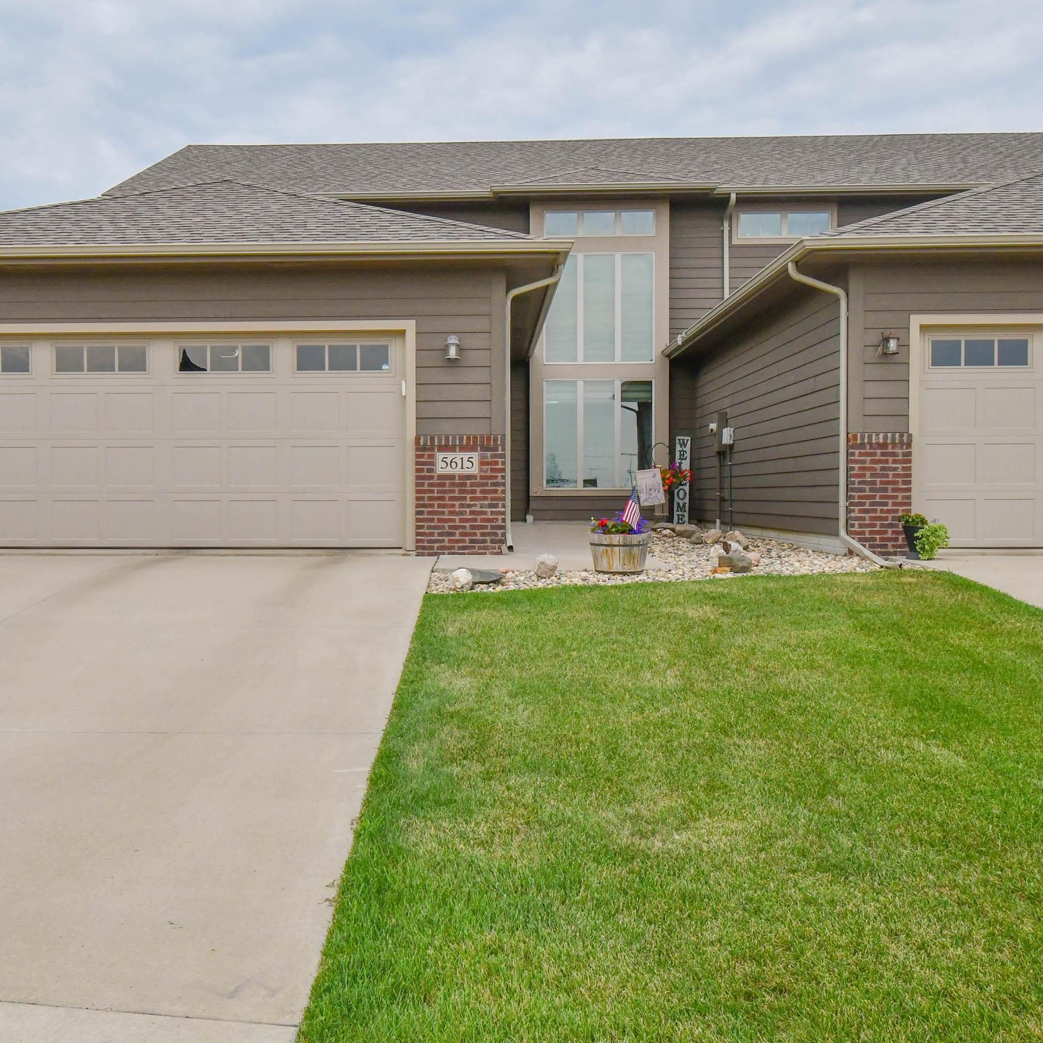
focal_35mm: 35
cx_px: 434
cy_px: 521
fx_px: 1193
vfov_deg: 47.2
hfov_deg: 47.0
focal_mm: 18
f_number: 16
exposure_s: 1/1000
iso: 1250
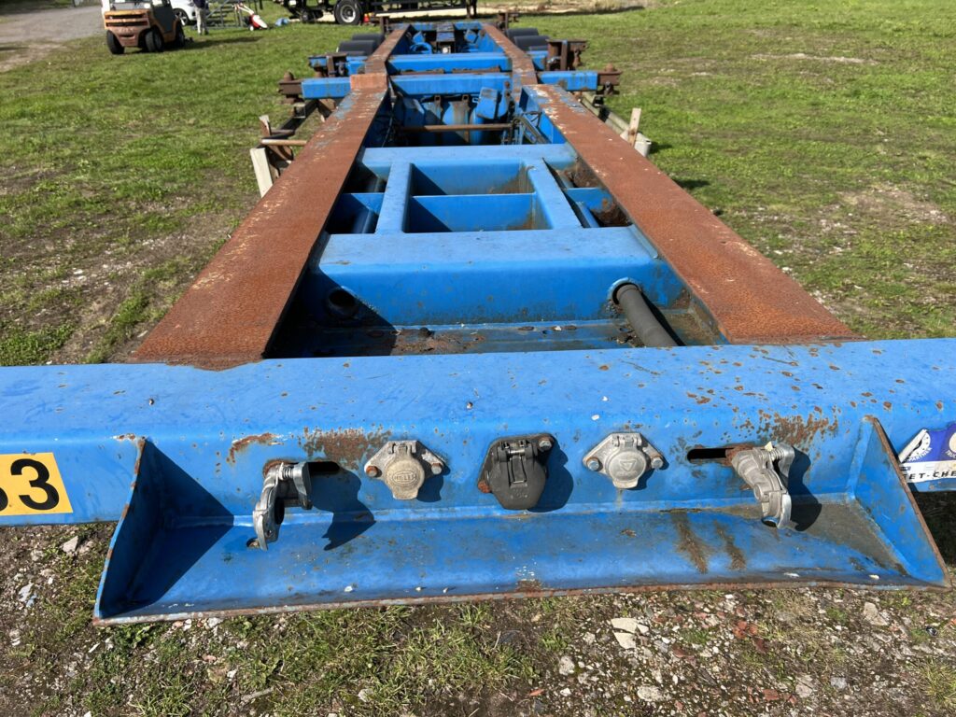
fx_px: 718
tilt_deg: -27.8
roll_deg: +2.3
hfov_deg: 67.3
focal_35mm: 26
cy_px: 358
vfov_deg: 53.1
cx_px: 478
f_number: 1.5
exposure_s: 1/3257
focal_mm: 5.7
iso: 50
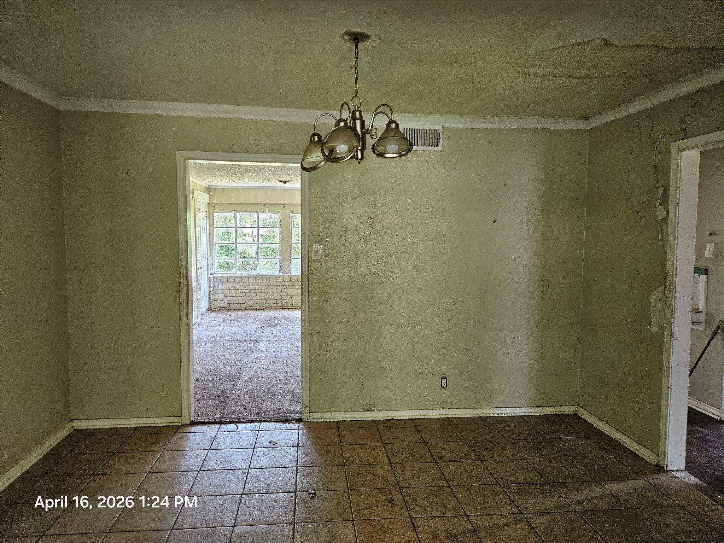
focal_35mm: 23
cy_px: 272
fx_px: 481
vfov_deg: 58.9
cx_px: 362
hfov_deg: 73.9
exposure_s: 1/170
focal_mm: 5.4
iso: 320
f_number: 1.8
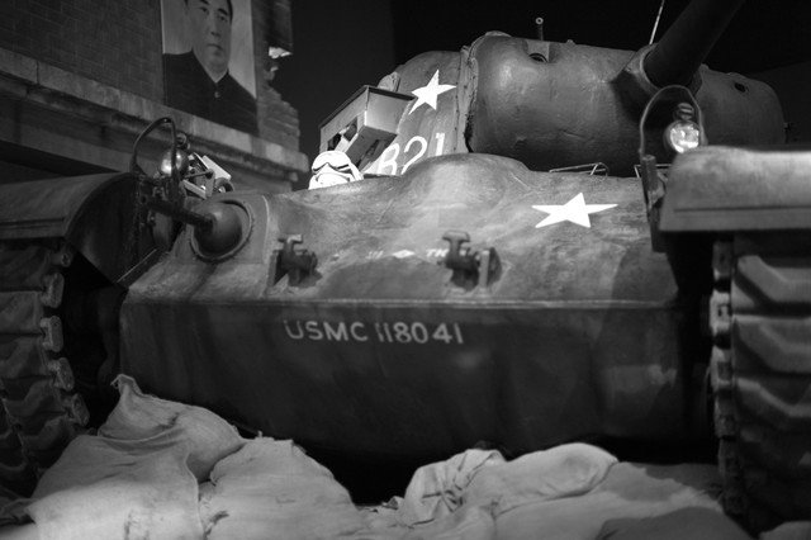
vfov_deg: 27.0
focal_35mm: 50
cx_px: 406
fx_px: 1126
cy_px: 270
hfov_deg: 39.6
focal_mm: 50
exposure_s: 1/90
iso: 2500
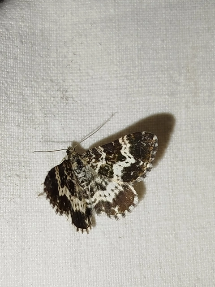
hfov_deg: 18.7
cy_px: 144
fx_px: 654
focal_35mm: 79
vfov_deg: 24.7
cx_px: 108
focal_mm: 5.31
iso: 64
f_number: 1.7
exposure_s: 1/50
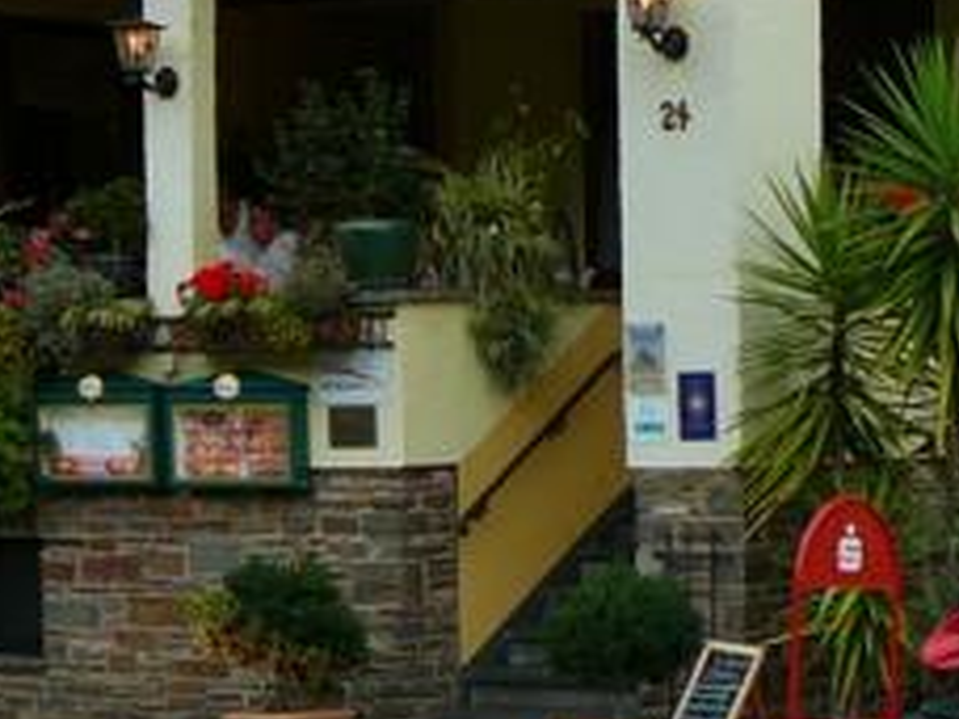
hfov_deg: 14.8
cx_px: 1451
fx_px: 3408
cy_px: 357
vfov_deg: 12.0
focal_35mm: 123
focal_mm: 5.2
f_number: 2.8
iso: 80
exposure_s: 1/160
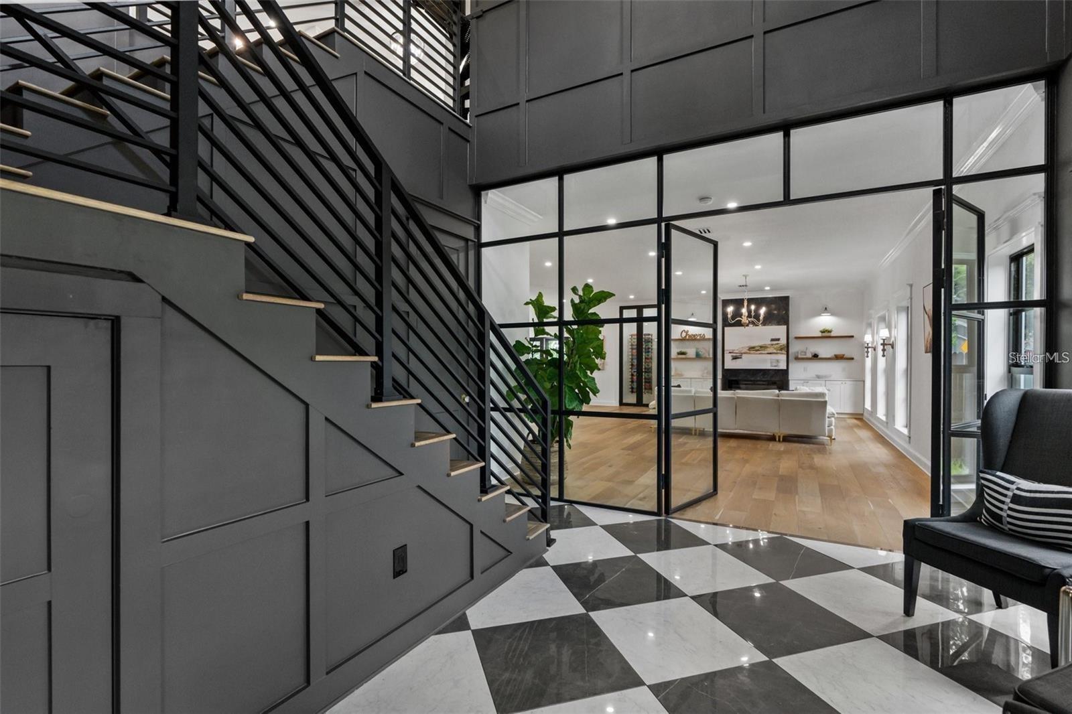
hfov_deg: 96.7
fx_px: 476
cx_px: 536
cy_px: 357
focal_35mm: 16
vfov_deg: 73.7
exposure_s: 1/125
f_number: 5.6
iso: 1600
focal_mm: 16
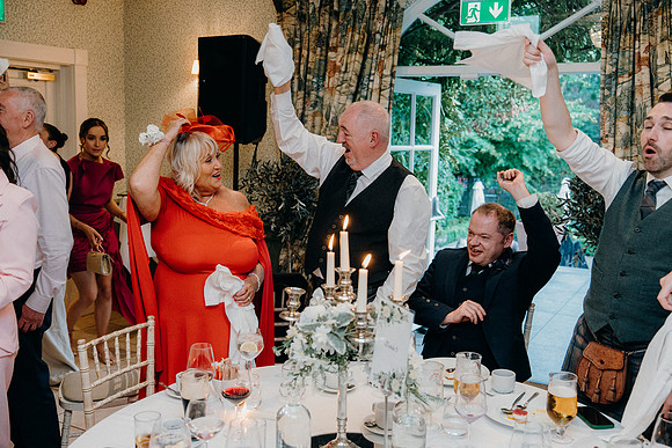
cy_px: 224
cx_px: 336
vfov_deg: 36.0
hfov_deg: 51.9
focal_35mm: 37
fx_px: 691
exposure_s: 1/160
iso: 2500
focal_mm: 37
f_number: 3.5
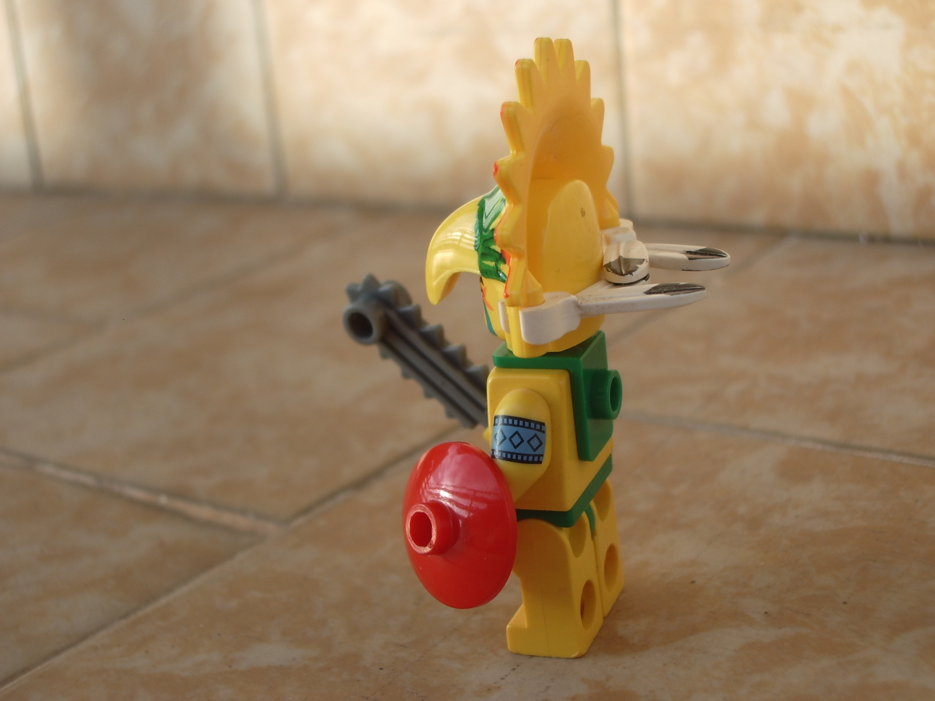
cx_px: 468
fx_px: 1675
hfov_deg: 31.2
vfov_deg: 23.7
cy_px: 350
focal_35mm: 62
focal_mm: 10.2
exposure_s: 1/200
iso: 50
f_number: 3.5
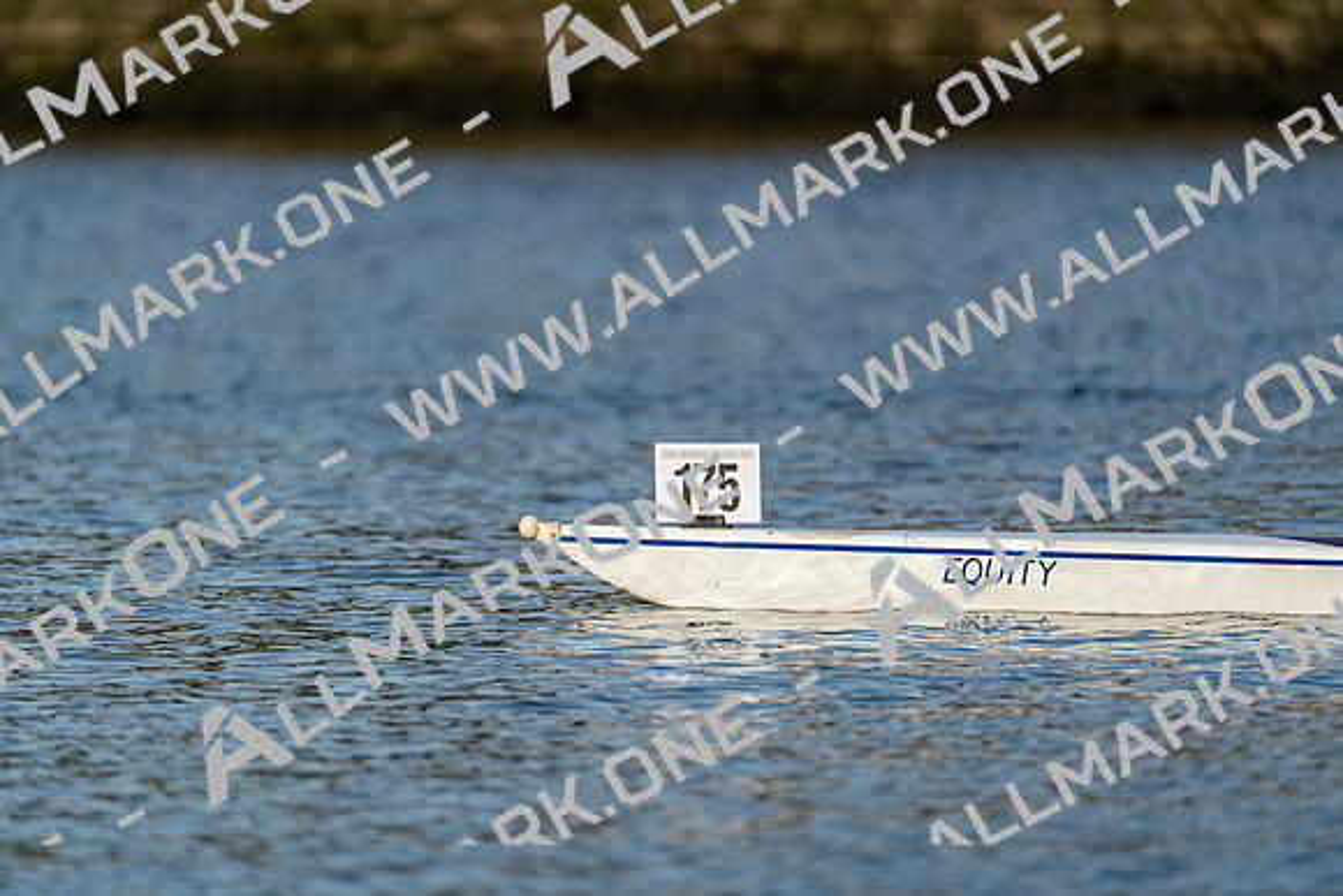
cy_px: 448
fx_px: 22388
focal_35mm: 600
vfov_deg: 2.3
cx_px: 672
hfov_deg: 3.4
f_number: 6.3
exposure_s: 1/2000
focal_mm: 600
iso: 400
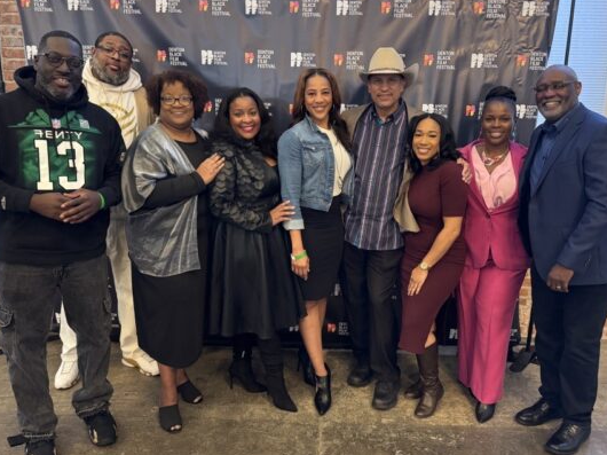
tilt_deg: -13.0
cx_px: 317
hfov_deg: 61.7
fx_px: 508
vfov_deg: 48.2
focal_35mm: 29
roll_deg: -1.0
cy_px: 222
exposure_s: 1/30
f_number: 1.78
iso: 800
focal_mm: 6.76
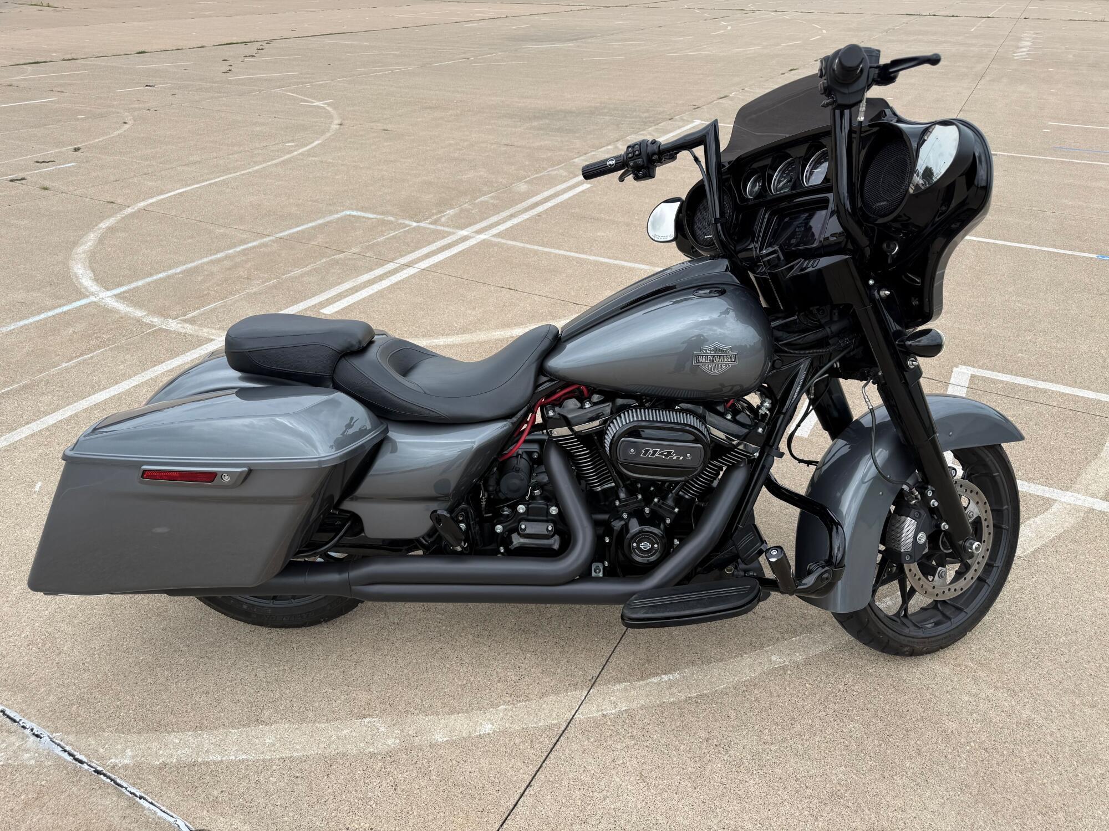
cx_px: 554
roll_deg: -0.2
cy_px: 416
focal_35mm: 24
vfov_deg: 56.8
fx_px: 769
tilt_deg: -29.2
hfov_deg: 71.6
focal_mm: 6.76
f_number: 1.78
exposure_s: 1/2445
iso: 80
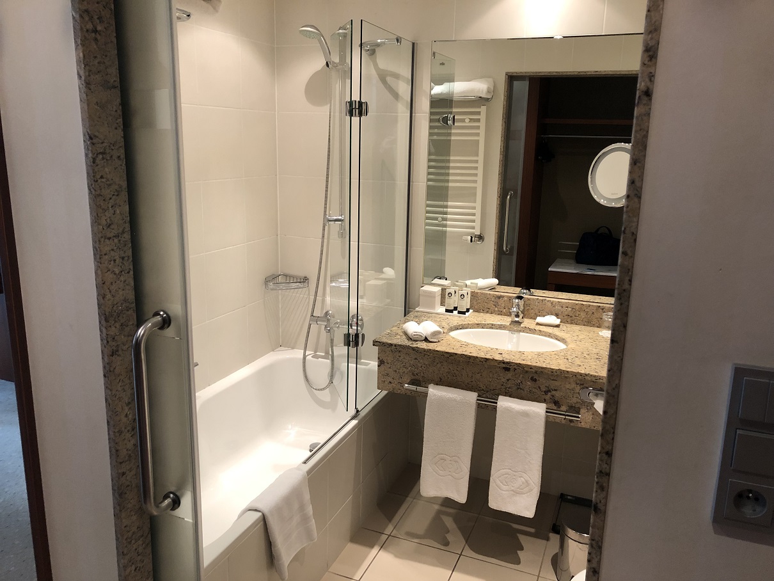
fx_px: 626
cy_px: 290
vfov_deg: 49.8
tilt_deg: -14.0
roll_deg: -1.0
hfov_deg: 63.4
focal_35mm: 28
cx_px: 387
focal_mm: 3.99
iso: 80
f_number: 1.8
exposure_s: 1/17
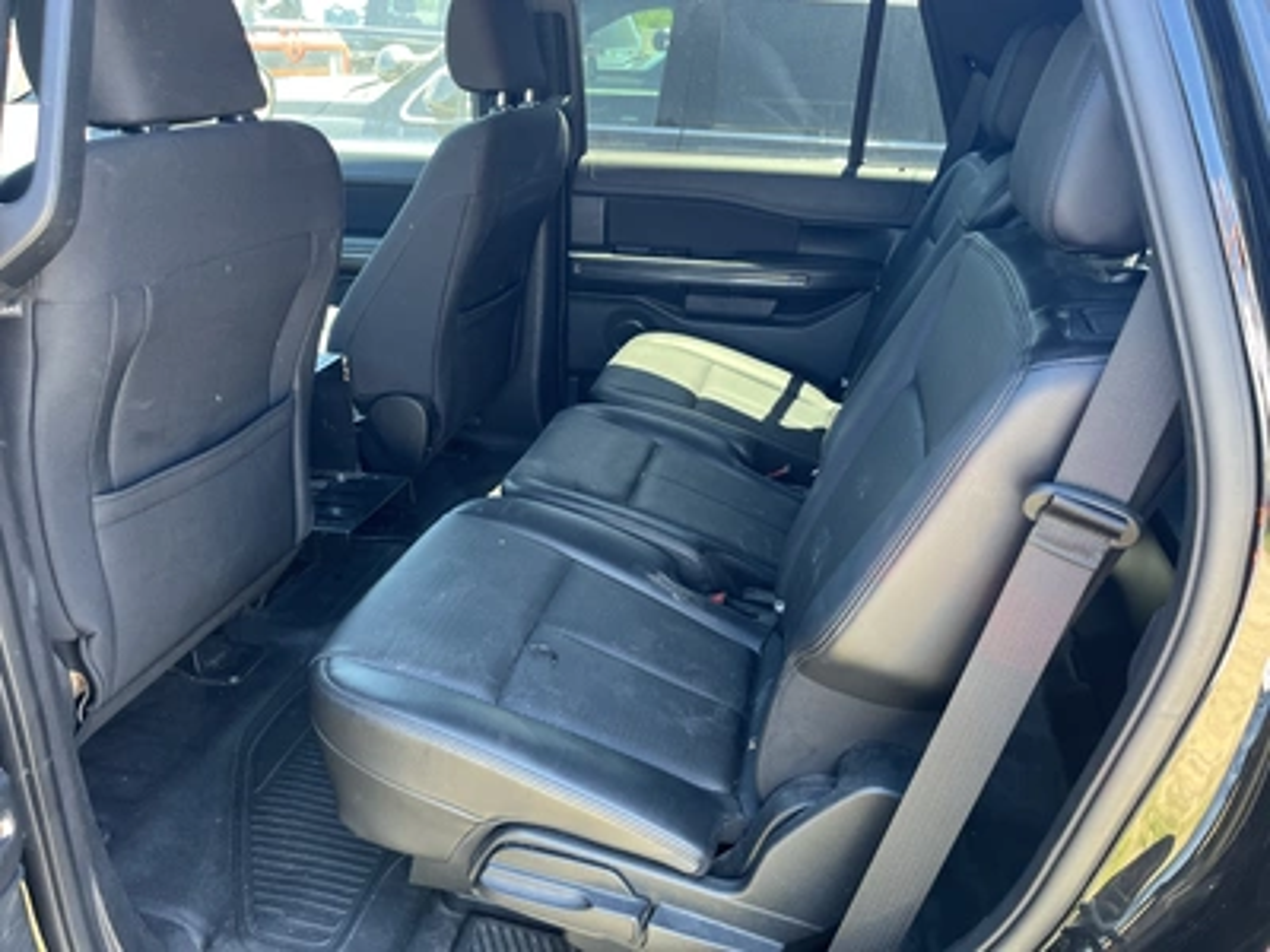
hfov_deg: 67.3
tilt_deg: -23.5
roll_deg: -3.0
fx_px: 954
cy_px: 476
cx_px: 635
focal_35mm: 26
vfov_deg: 53.1
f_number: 1.6
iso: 125
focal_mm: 5.1
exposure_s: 1/114
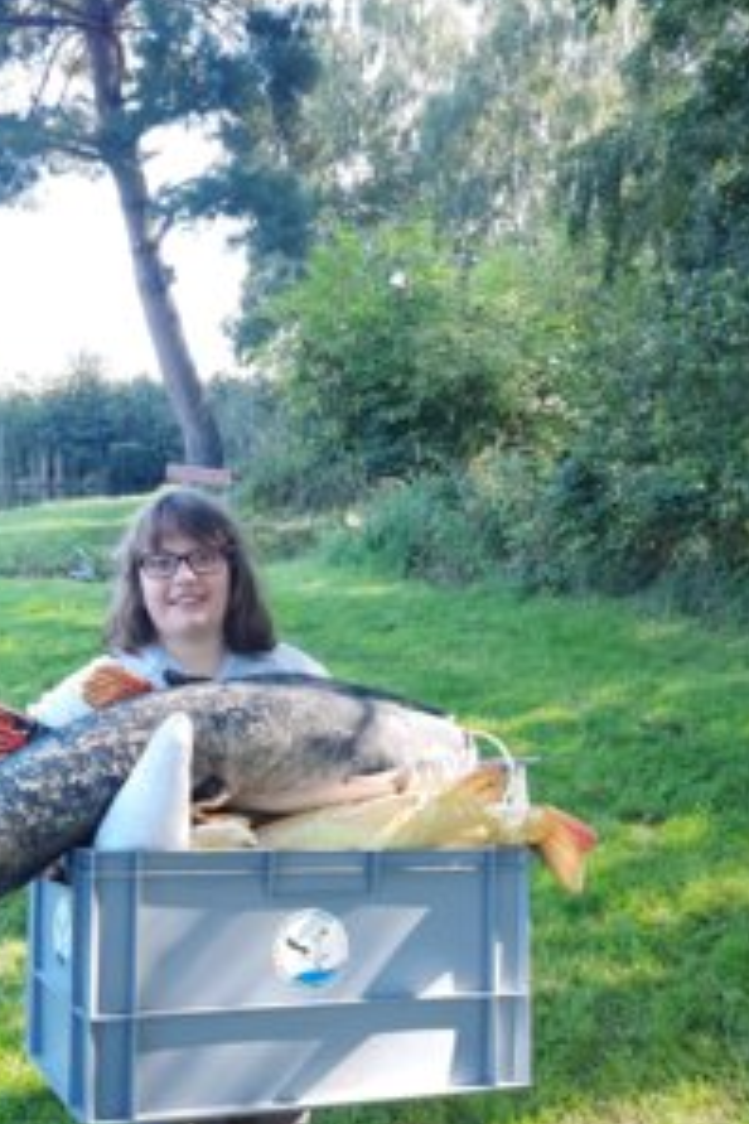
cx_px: 204
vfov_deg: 53.6
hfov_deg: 37.1
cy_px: 730
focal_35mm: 35
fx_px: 1092
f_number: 2
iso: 32
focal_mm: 4.6
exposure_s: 1/50
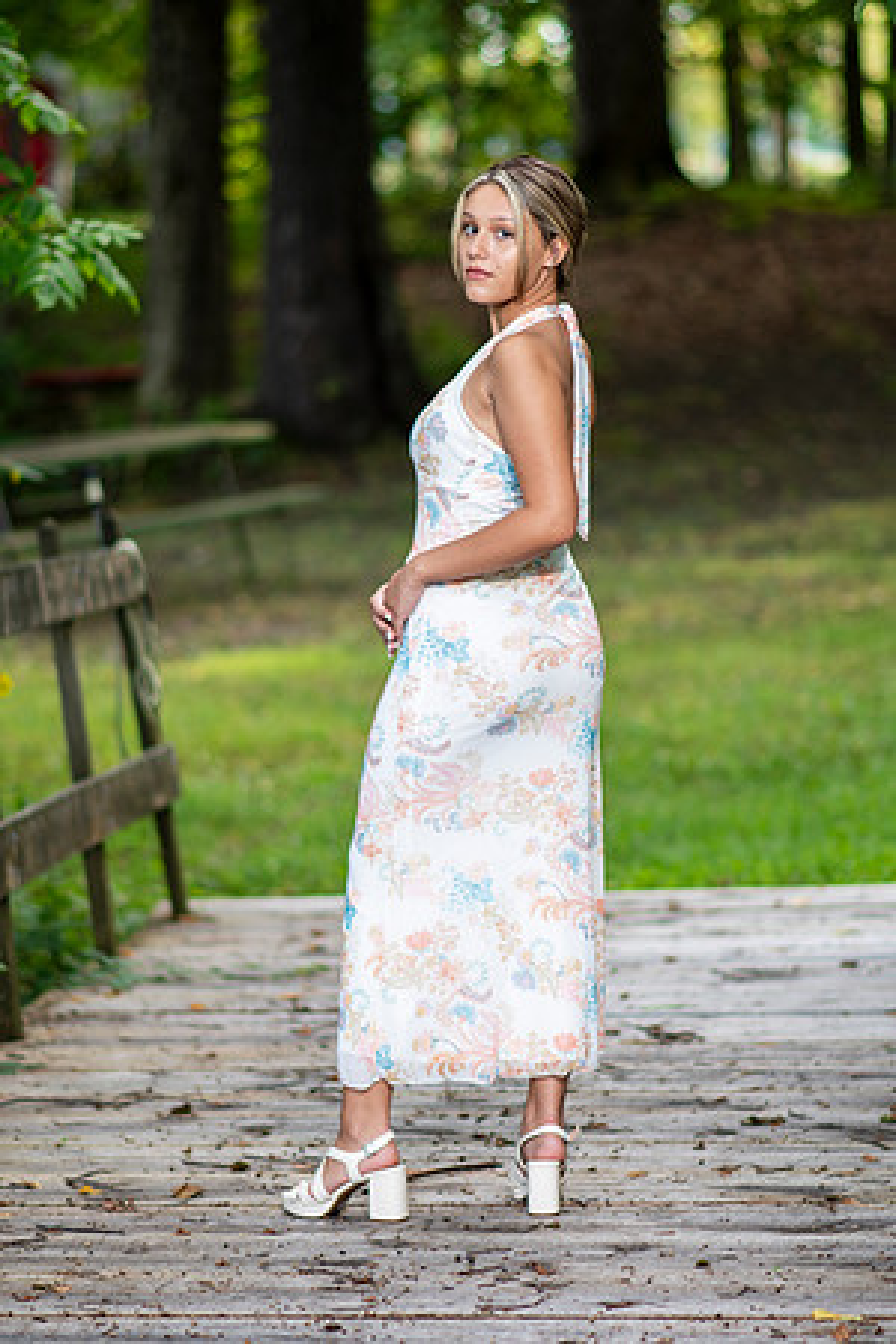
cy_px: 672
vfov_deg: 16.1
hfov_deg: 10.8
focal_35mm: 127
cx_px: 448
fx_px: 4741
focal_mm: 85
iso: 100
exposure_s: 1/125
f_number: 2
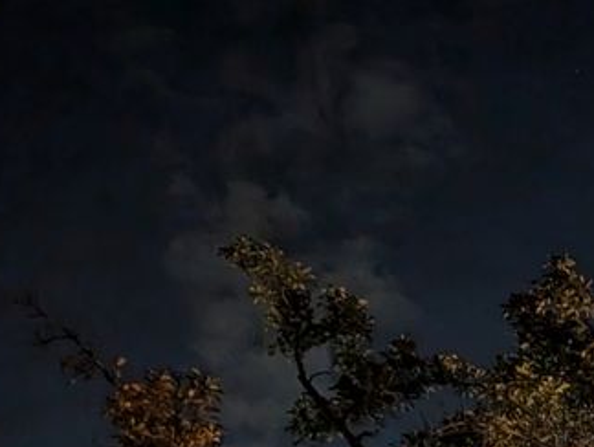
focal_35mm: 89
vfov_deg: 14.5
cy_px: 824
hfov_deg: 21.0
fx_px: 1529
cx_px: 634
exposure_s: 1/9.97
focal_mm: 6.9
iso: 1564
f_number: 1.68
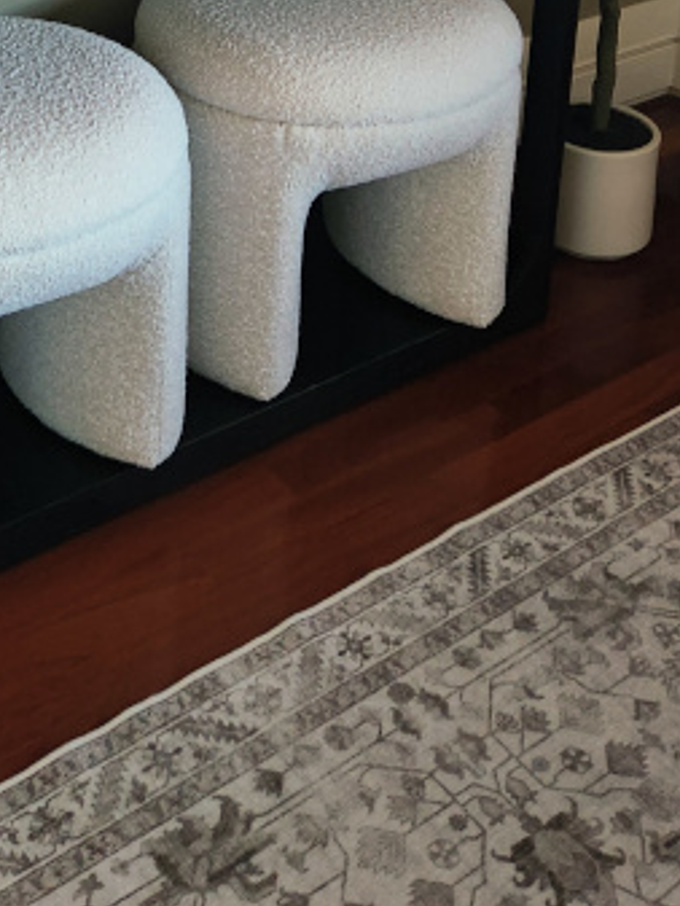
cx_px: 204
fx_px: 1571
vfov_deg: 27.8
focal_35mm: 60
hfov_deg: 24.3
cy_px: -210
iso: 500
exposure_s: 1/40
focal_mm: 5.4
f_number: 1.8
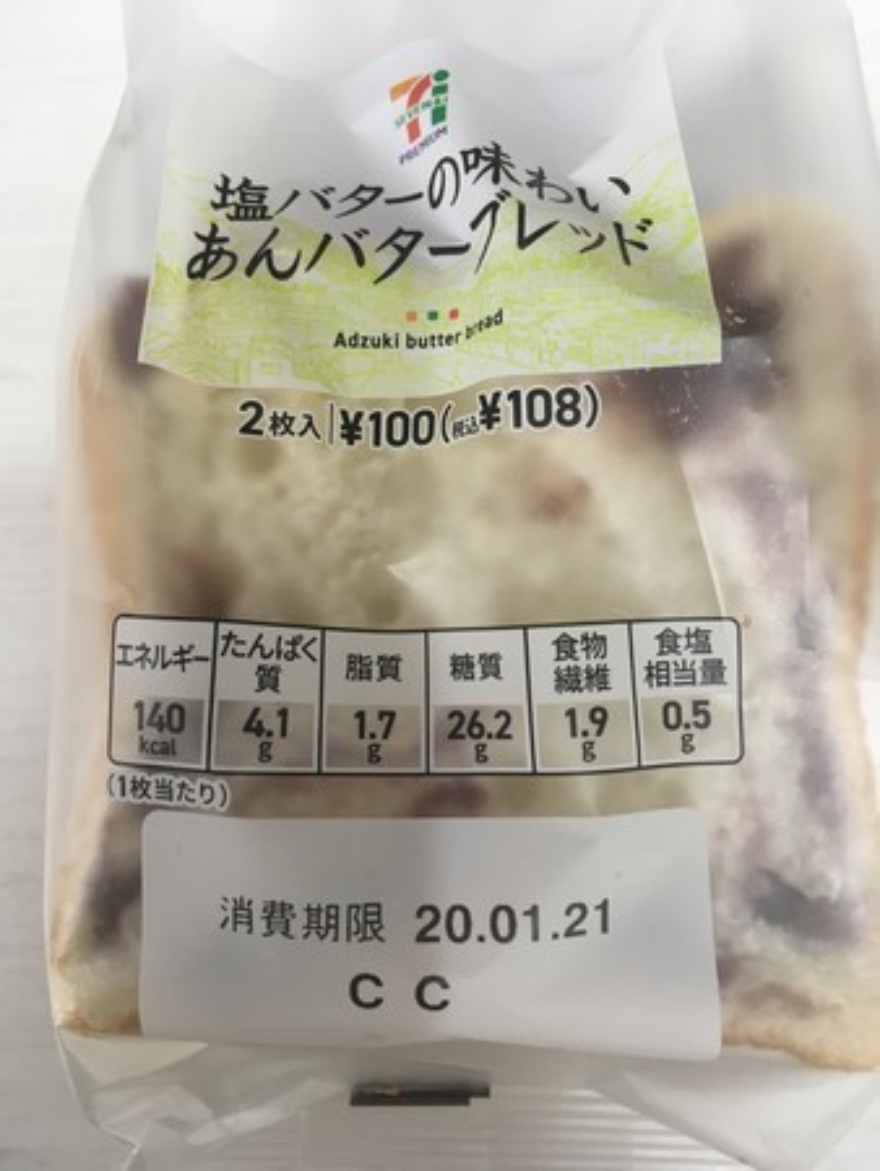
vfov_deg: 61.6
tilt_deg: -86.2
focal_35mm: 29
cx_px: 440
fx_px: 982
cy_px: 586
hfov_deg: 48.3
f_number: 2.2
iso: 64
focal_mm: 4.15
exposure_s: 1/30
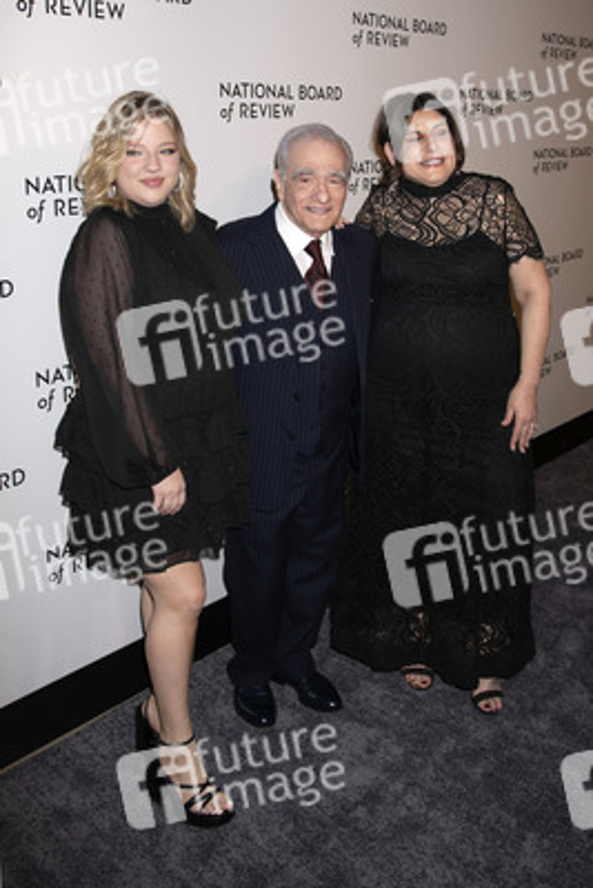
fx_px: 741
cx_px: 296
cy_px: 444
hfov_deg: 43.6
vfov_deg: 61.9
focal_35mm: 30
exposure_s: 1/200
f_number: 7.1
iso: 400
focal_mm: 30
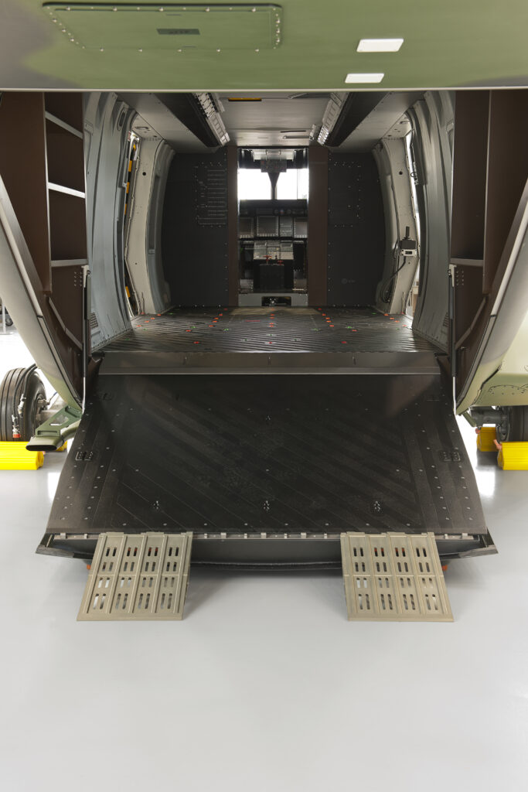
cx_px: 264
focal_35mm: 48
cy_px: 396
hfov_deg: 28.1
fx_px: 1056
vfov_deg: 41.1
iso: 100
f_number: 11
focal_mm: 48
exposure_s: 1.3
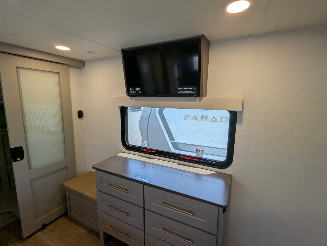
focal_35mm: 16
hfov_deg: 94.4
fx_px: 151
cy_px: 123
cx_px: 164
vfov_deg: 78.2
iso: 64
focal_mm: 2.35
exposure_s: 1/163
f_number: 2.2
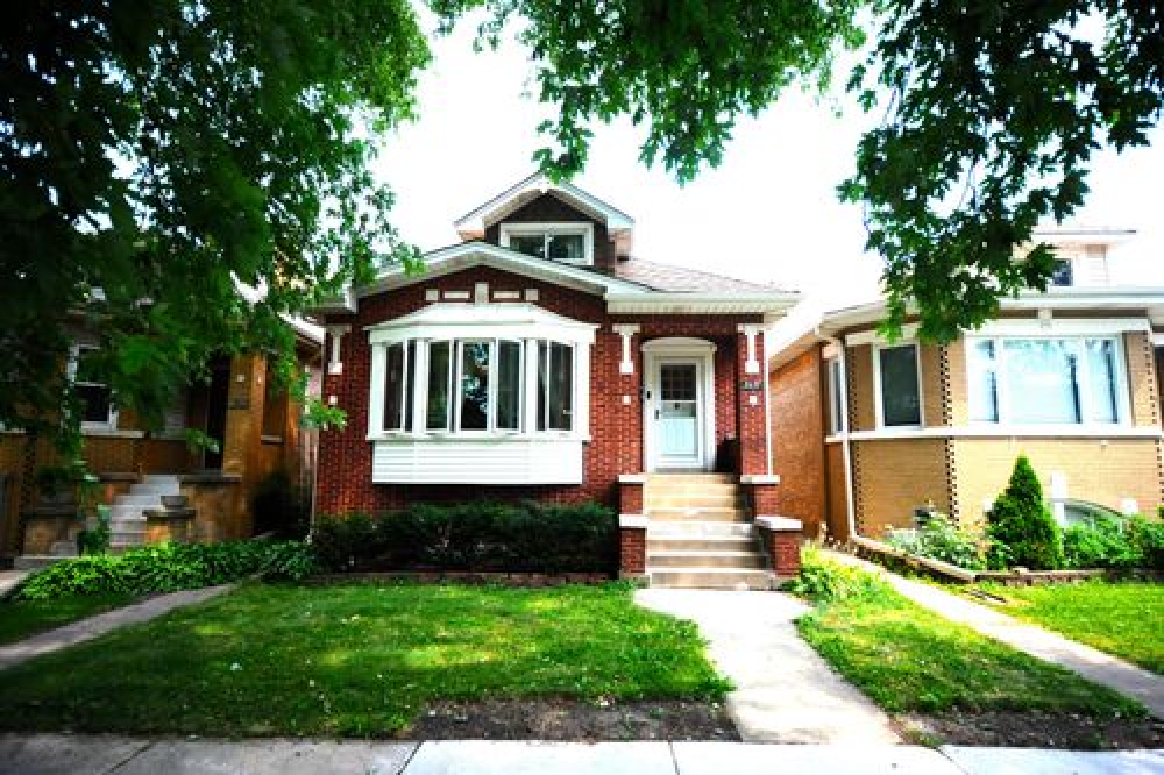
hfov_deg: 90.0
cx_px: 582
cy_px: 388
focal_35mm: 18
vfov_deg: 67.3
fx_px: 582
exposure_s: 1/500
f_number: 4.2
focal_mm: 18
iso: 400
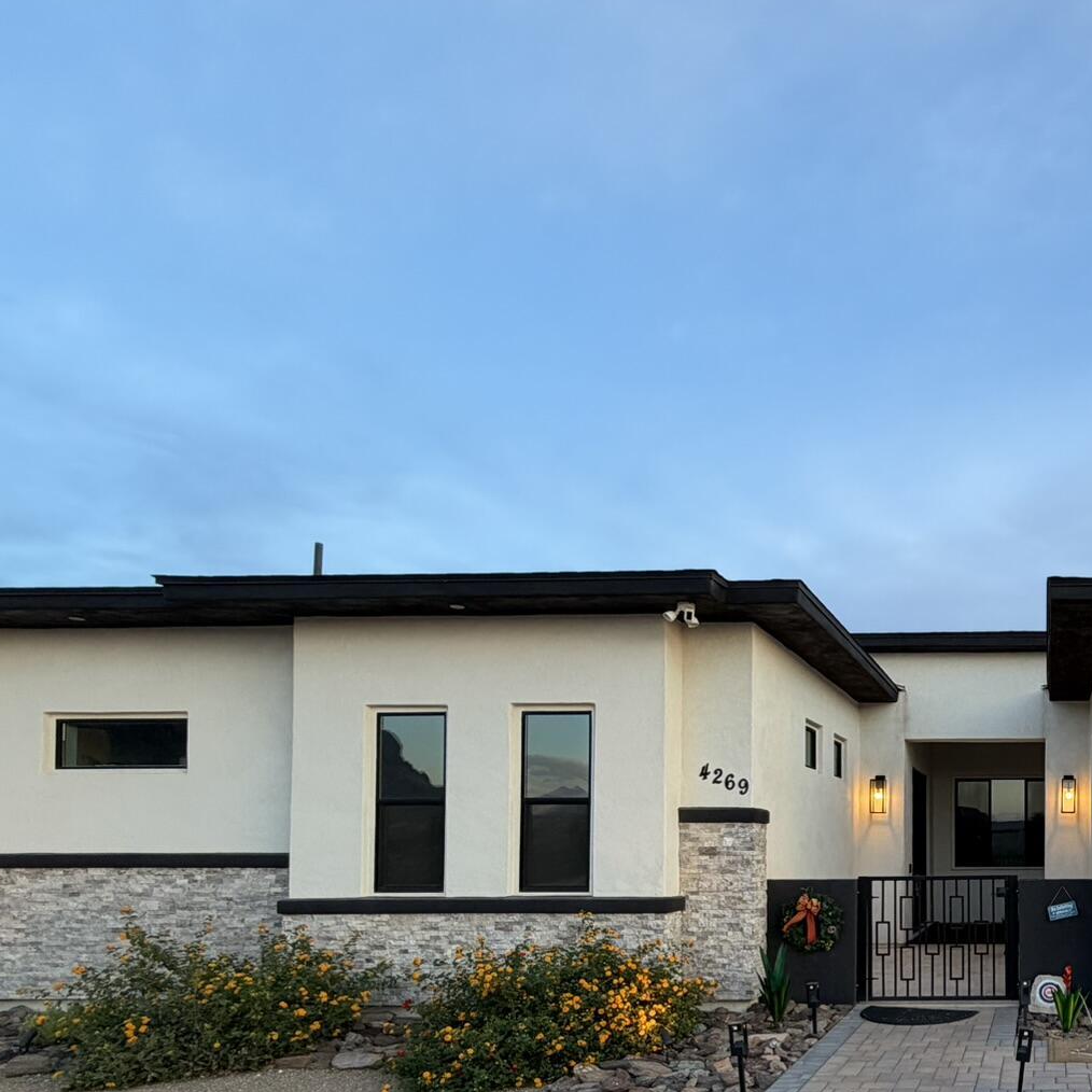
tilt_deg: +2.3
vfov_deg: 59.6
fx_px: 892
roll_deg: +0.4
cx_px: 1034
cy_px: 818
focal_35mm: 25
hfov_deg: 52.9
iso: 100
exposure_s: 1/121
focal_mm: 2.22
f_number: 2.2
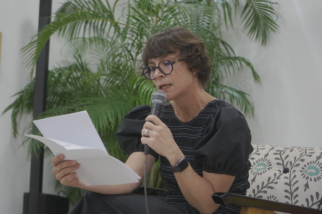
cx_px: 161
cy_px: 107
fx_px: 626
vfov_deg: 19.5
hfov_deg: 28.8
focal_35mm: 70
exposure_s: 1/125
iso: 6400
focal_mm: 70
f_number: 5.6
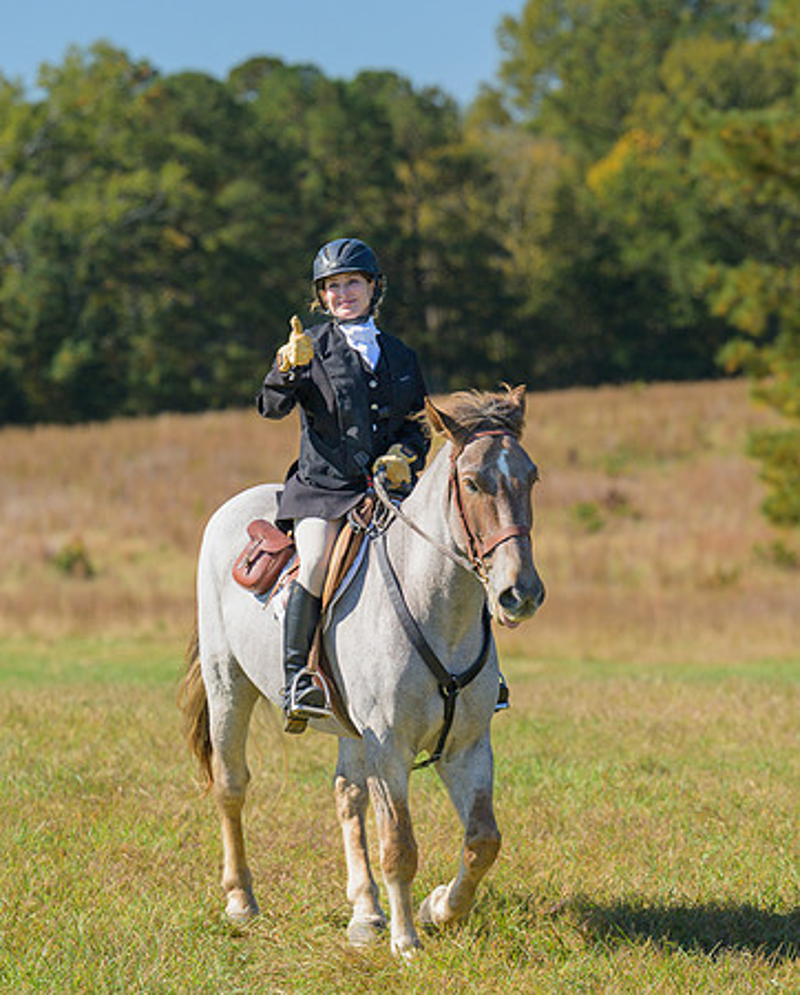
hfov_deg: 6.7
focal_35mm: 232
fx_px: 6854
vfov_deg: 8.3
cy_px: 500
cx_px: 582
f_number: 4
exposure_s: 1/800
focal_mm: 135
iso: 200
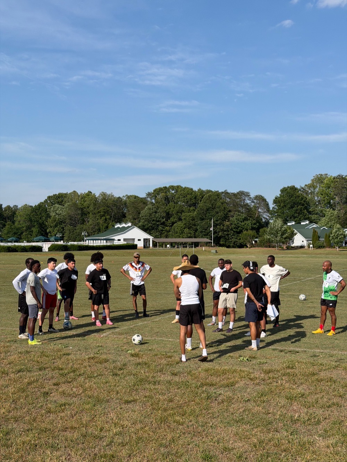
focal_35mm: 48
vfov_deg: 39.7
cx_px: 174
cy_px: 231
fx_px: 641
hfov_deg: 30.3
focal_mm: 6.76
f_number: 1.78
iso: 64
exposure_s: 1/5587
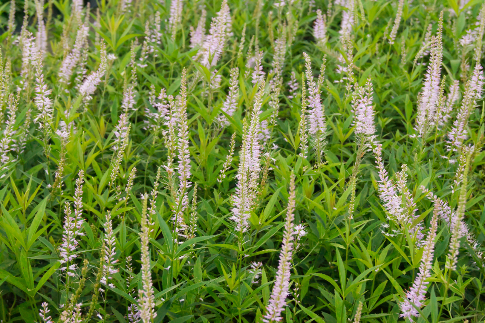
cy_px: 162
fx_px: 1010
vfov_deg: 18.2
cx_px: 242
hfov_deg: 27.0
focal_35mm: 75
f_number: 10
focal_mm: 50
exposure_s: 1/320
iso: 3200
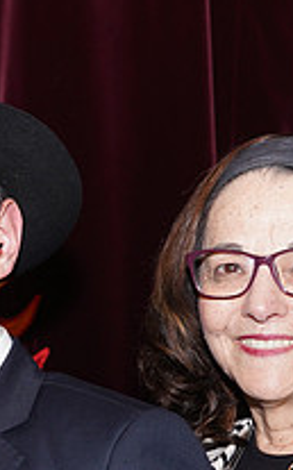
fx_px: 1498
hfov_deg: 11.0
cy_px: 280
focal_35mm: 117
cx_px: -55
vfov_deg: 17.8
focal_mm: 41
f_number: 5
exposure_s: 1/100
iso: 800
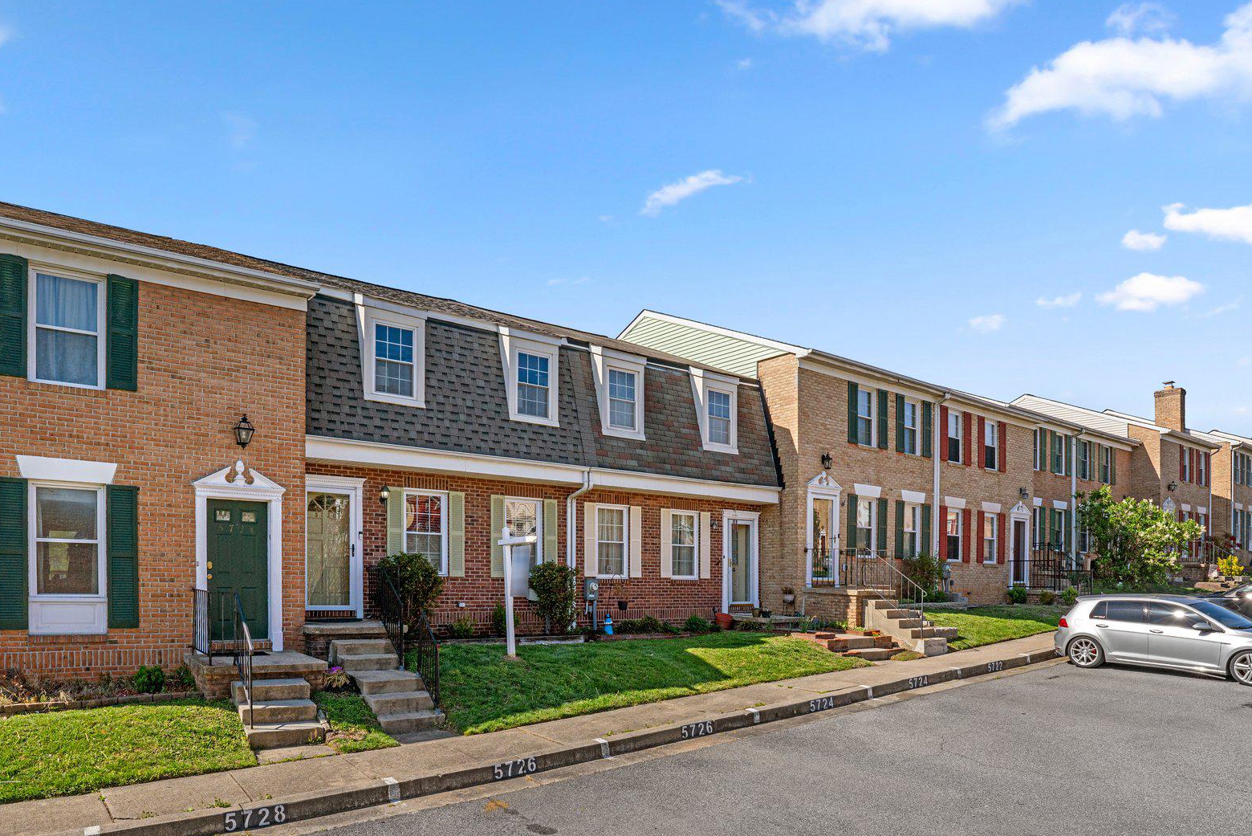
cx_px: 561
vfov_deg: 59.3
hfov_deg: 80.9
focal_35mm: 21
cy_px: 479
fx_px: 730
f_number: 8
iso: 400
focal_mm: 16
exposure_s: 1/750
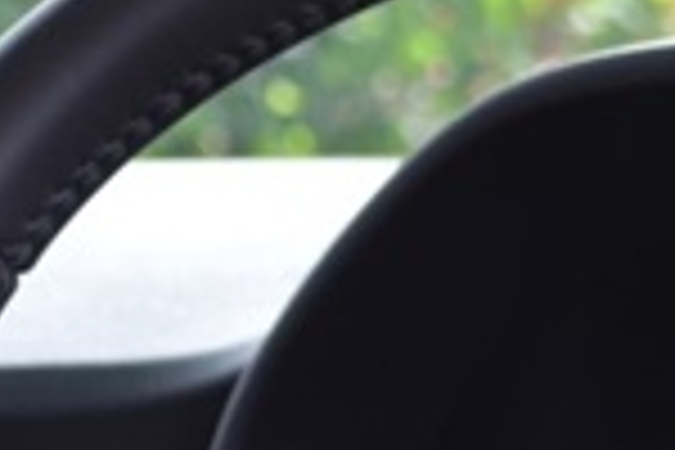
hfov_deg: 7.6
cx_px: 346
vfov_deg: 5.0
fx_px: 5100
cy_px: 745
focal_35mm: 272
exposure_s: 1/100
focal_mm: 34
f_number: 5
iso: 400
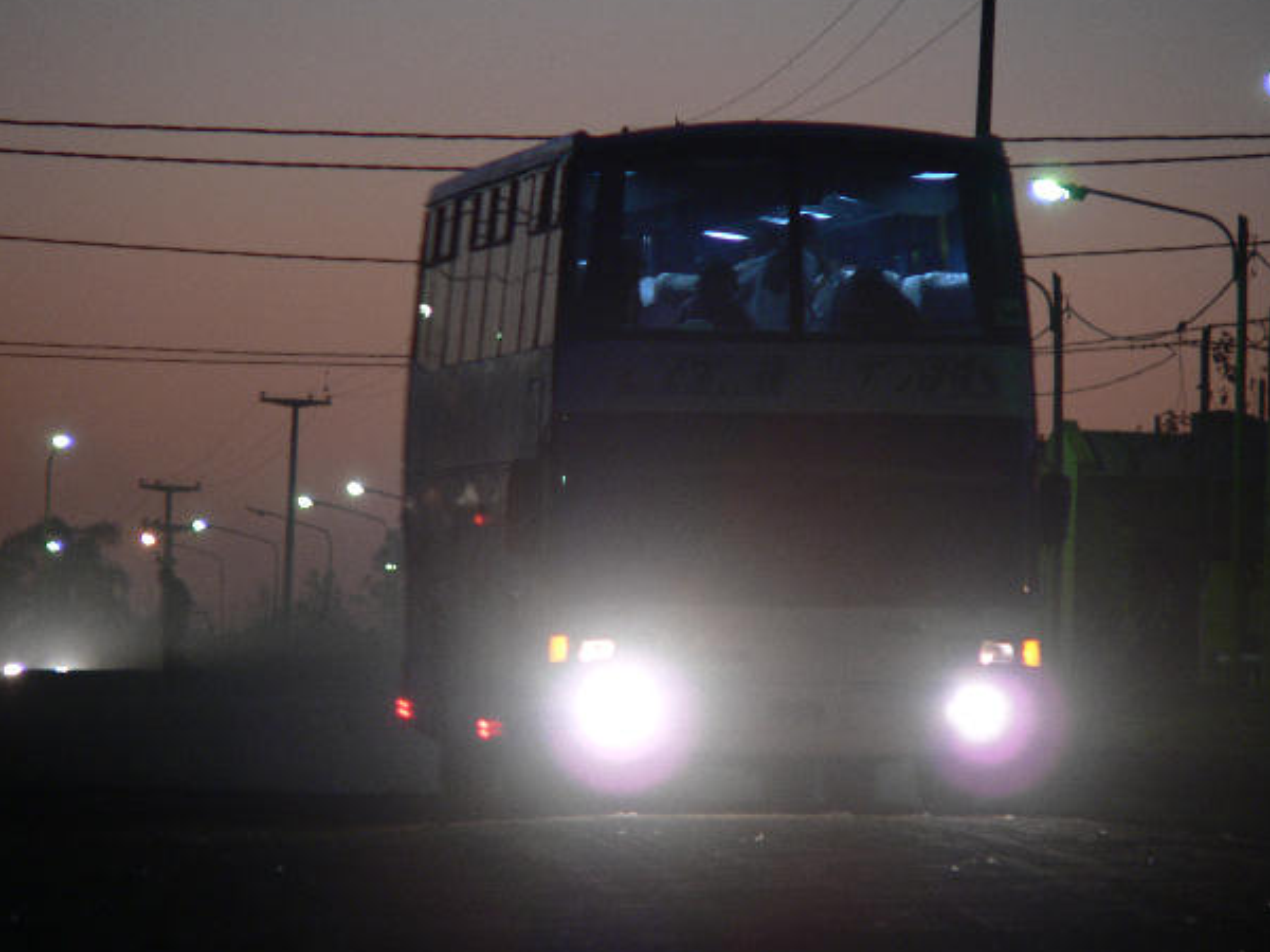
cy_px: 476
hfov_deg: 4.3
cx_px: 603
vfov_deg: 3.2
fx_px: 16913
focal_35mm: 461
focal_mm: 72
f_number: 2.8
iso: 100
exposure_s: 1/8
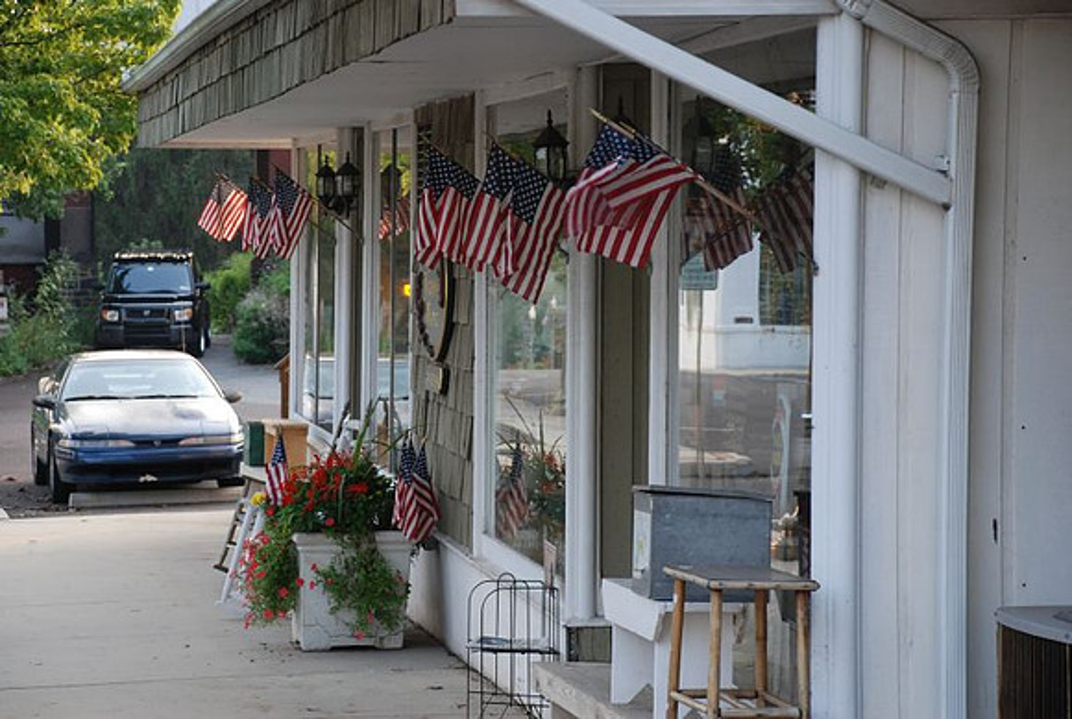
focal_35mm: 112
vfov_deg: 12.2
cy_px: 360
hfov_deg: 18.1
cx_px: 536
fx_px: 3356
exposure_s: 1/80
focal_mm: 75
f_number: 5.6
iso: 400
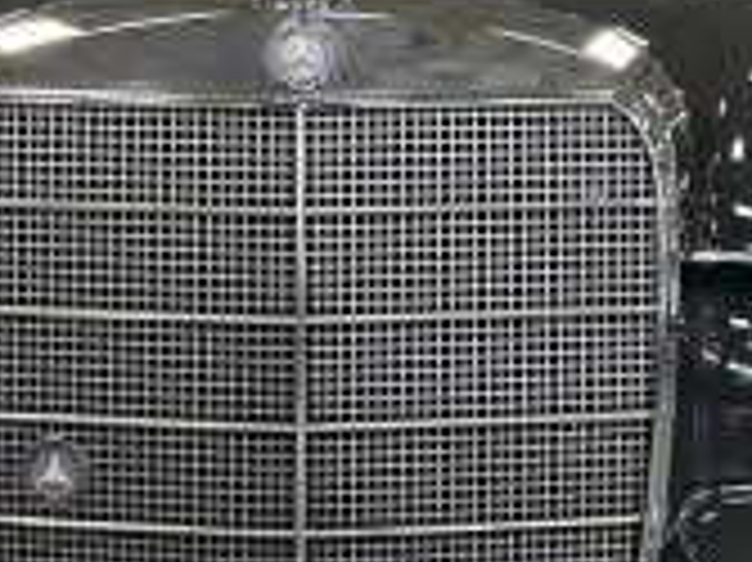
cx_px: 288
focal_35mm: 184
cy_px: 297
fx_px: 3994
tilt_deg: -7.3
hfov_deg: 10.8
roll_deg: -0.7
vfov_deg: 8.1
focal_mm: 6.86
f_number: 1.78
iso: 125
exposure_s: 1/66
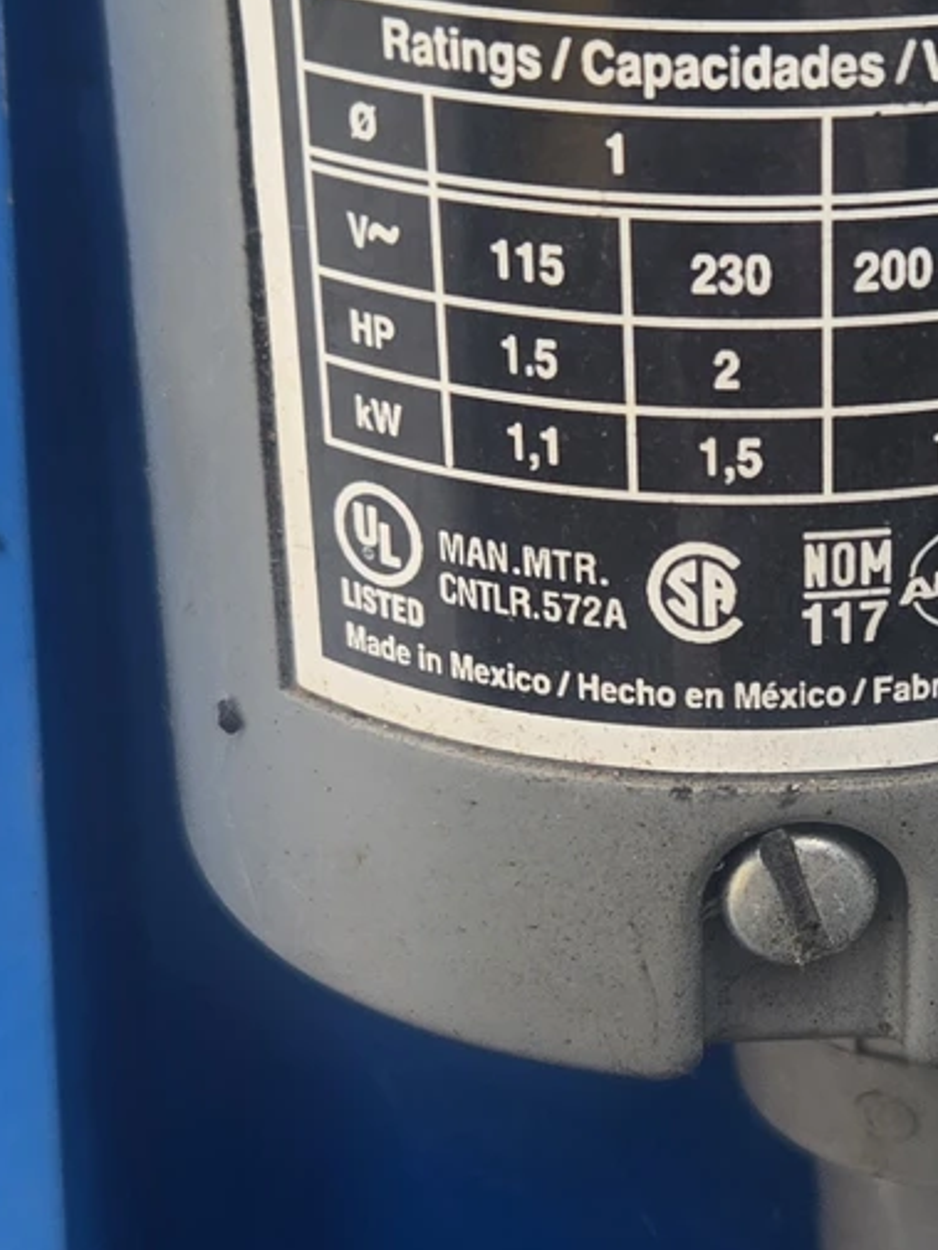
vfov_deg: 21.5
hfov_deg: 16.0
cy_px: 703
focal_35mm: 91
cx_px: 893
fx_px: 3286
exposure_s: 1/447
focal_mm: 5.4
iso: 25
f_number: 1.8
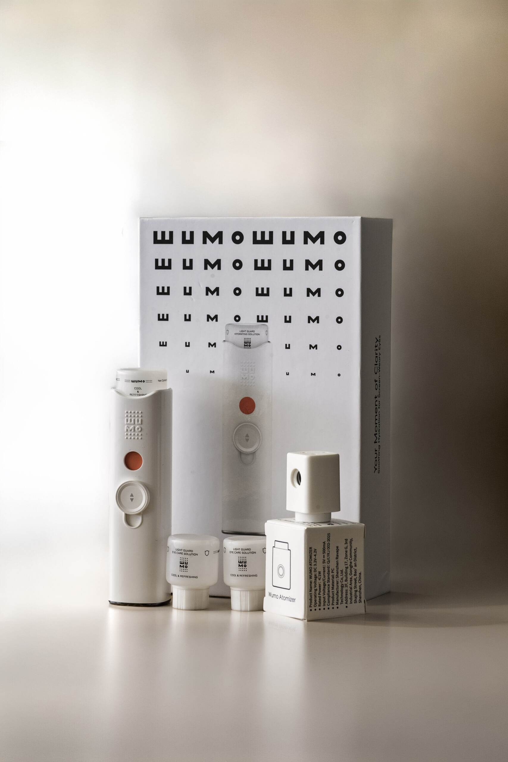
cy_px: 381
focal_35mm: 105
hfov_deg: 13.0
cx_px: 254
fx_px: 2222
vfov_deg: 19.5
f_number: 14
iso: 500
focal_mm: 105
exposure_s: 1/30
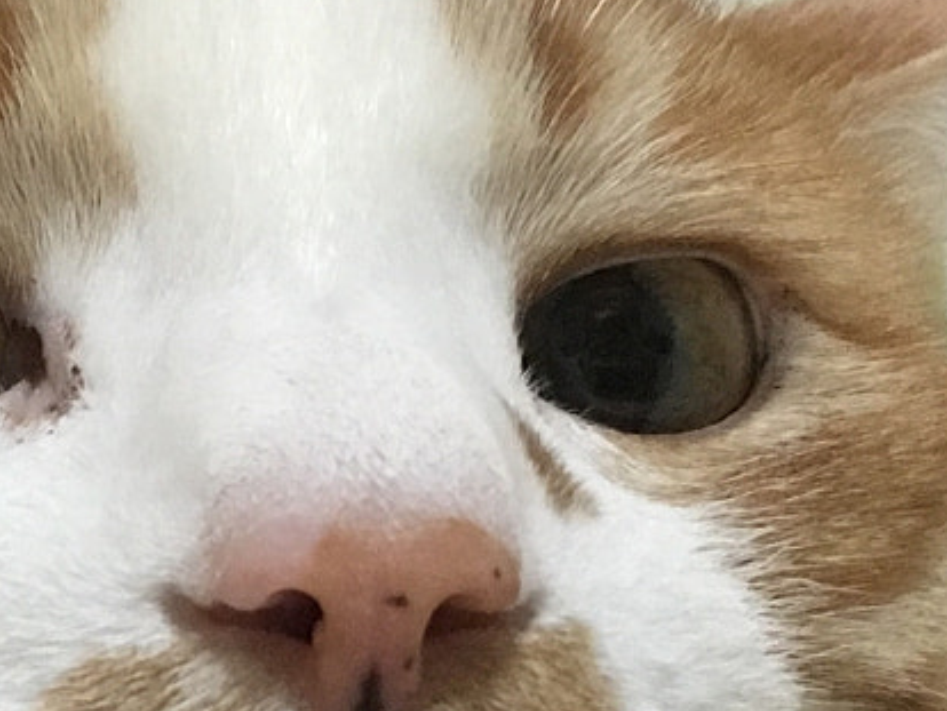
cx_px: 121
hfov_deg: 17.3
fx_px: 3066
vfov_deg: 12.4
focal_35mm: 112
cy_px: 1159
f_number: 2.2
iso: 160
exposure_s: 1/8
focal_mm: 4.15
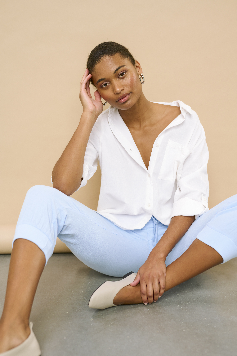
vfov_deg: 39.6
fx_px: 494
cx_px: 118
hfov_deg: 27.0
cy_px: 178
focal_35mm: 50
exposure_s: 1/200
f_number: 3.2
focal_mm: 50
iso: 320
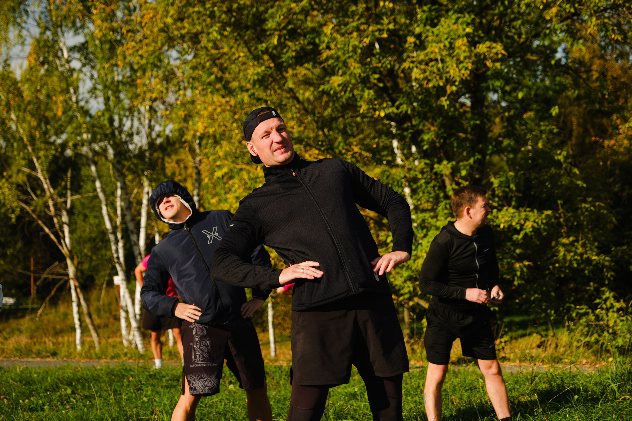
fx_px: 1124
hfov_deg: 31.4
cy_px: 210
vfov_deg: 21.2
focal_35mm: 64
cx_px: 316
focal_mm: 42.7
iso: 500
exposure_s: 1/320
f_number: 2.8
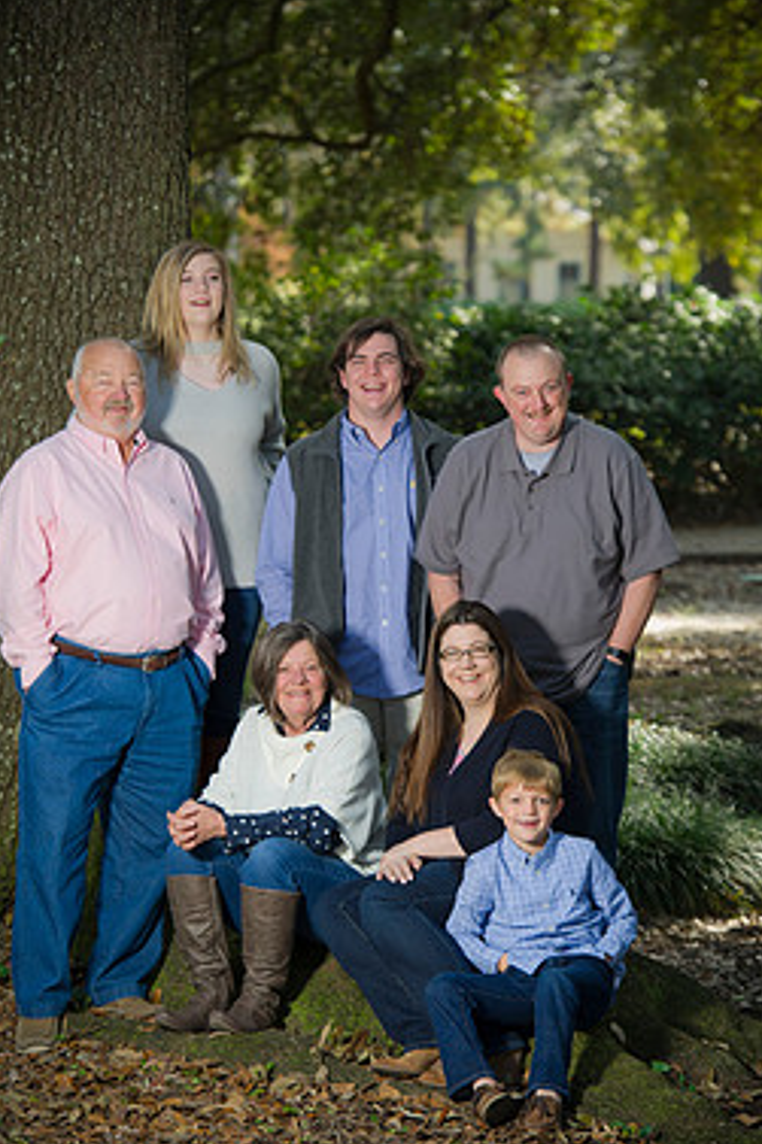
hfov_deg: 8.5
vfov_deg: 12.8
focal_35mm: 161
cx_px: 396
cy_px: 592
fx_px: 5116
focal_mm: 135
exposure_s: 1/125
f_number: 4.5
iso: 160
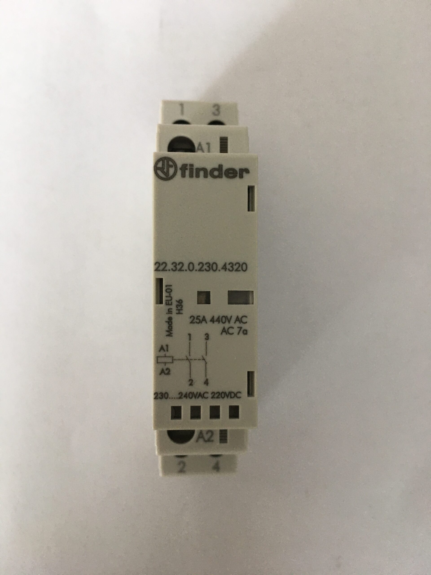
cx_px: 216
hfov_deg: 48.2
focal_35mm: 29
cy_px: 288
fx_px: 481
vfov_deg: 61.7
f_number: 2.2
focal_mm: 4.15
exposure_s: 1/33
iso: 50
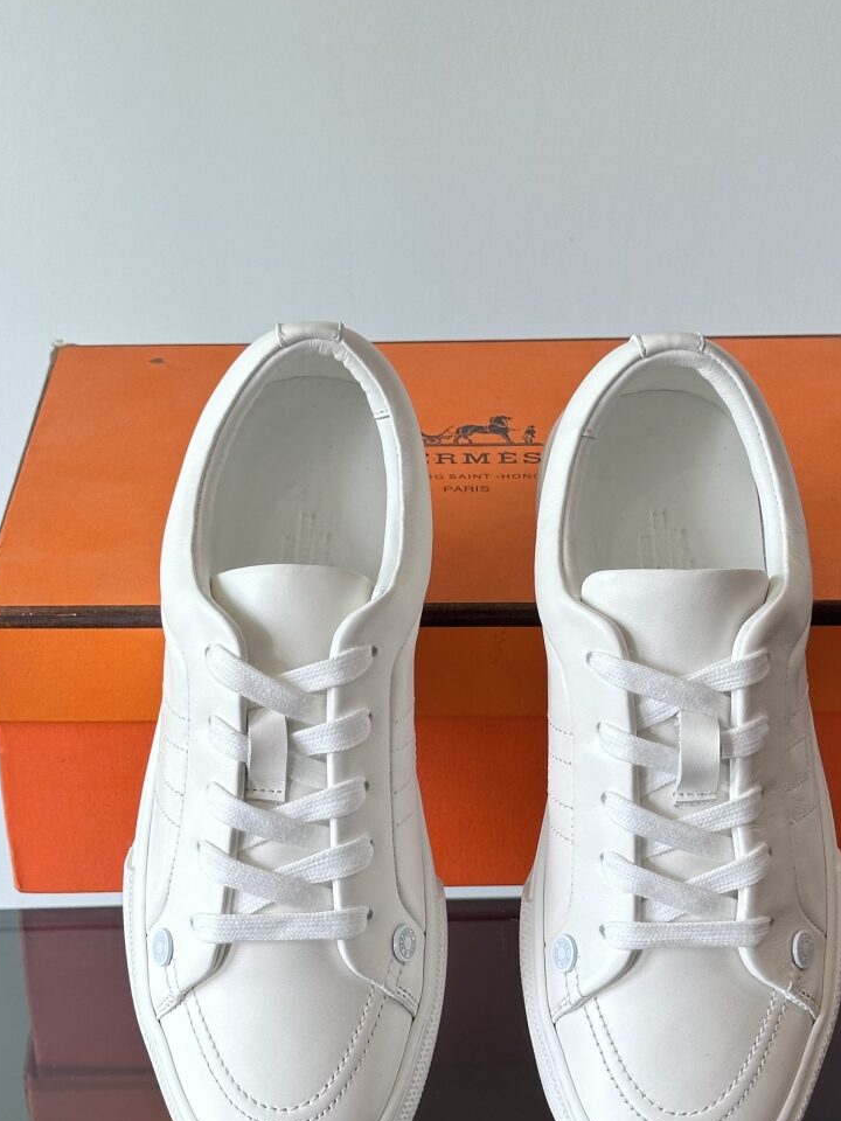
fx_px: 2332
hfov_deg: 20.4
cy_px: 604
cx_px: 445
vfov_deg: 27.0
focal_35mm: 72
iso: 64
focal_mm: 6.86
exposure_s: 1/276
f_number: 1.78
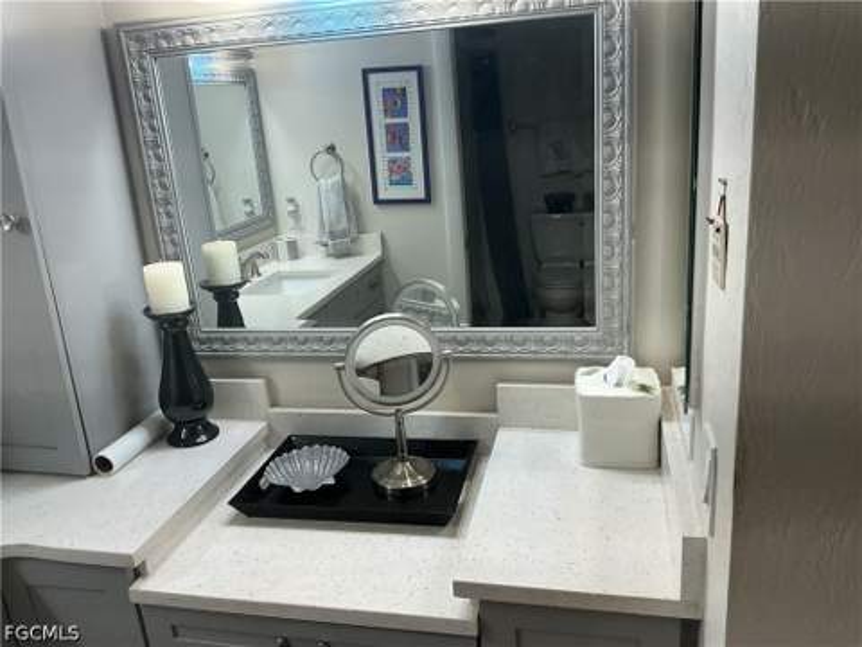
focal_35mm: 29
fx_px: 722
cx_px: 431
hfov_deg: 61.7
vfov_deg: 48.2
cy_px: 324
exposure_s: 1/120
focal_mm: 3
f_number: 1.8
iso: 50
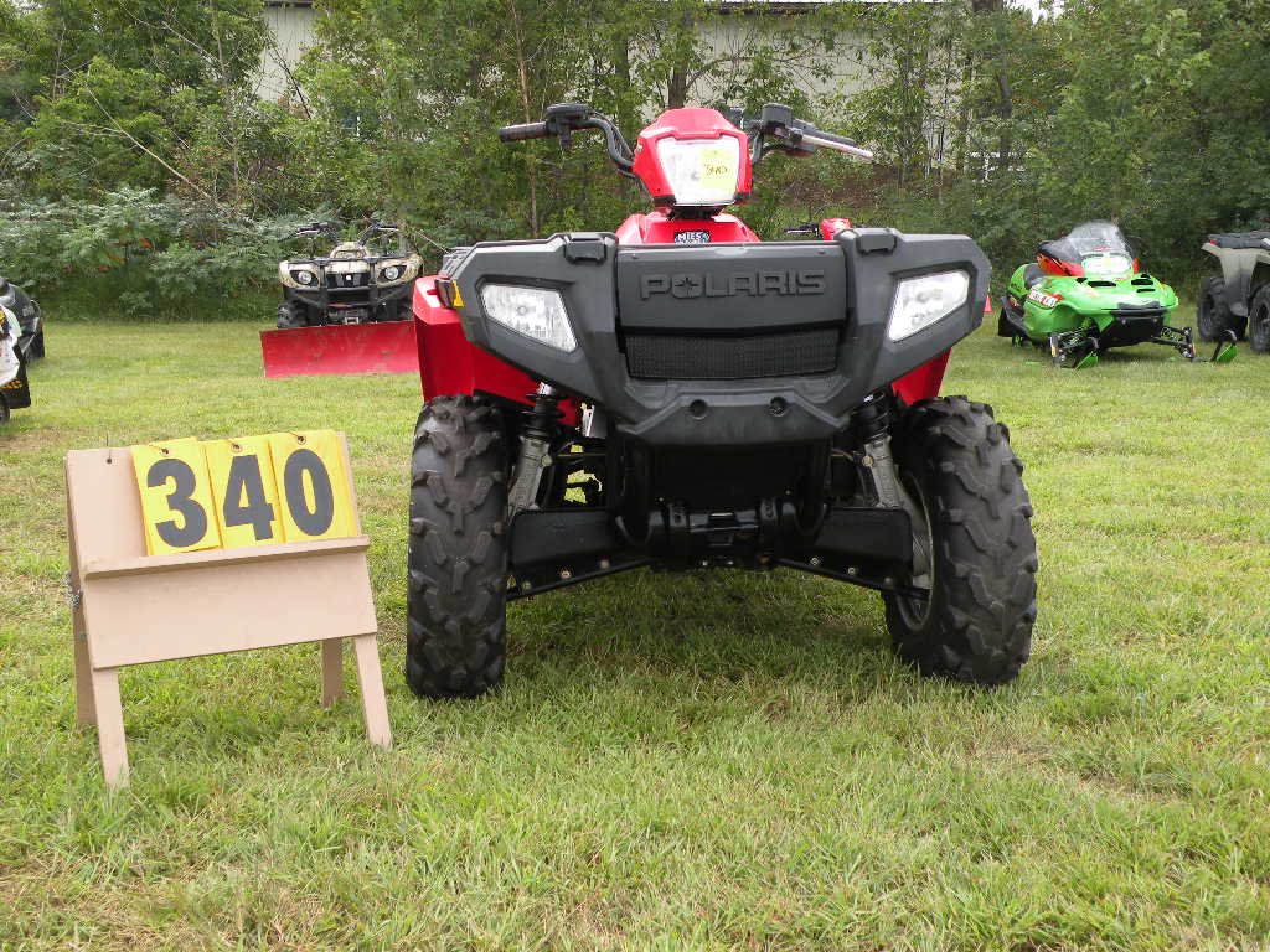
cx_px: 635
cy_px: 476
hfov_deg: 44.8
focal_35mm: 42
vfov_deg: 34.3
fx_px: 1541
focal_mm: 7.4
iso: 64
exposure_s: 1/125
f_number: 4
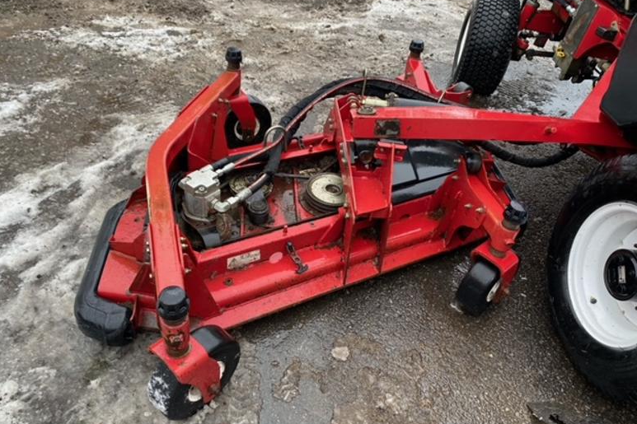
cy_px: 221
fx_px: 495
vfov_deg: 46.4
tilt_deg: -43.7
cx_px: 314
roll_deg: -7.5
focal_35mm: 28
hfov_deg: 65.5
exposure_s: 1/121
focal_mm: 4.25
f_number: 1.8
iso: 40
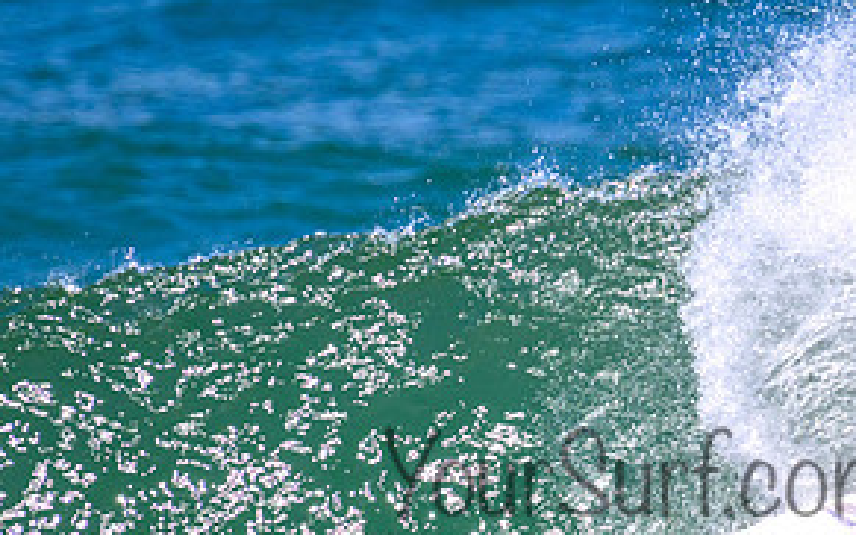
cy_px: 448
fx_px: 37963
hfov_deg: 1.3
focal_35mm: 1627
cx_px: 688
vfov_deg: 0.8
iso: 1000
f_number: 11
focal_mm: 800
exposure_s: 1/2000
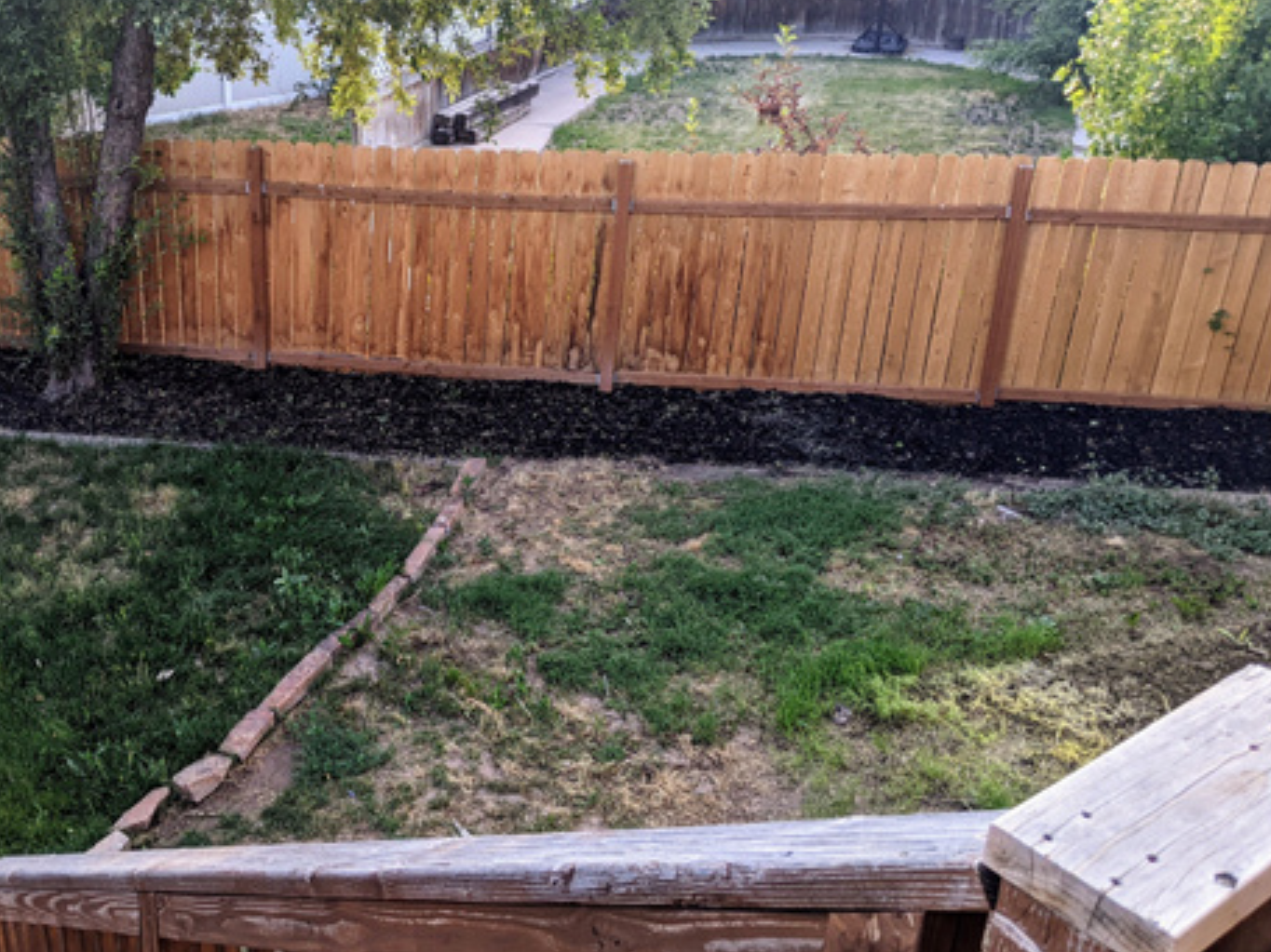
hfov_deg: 48.3
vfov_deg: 37.7
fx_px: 1395
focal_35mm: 38
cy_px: 424
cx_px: 436
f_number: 1.8
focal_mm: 4.44
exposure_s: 1/120
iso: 76
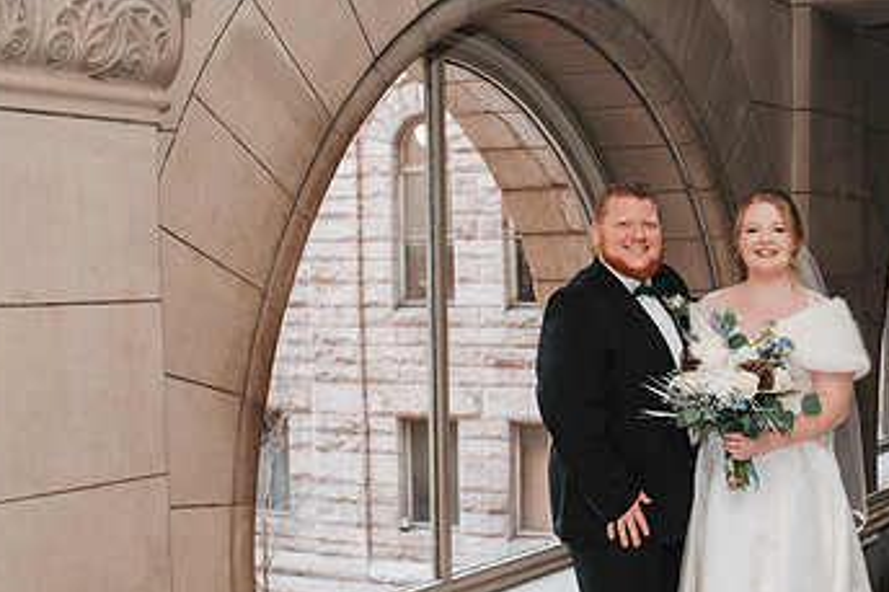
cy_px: 415
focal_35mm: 64
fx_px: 1580
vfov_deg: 21.1
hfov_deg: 30.9
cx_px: 669
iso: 1000
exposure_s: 1/200
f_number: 3.5
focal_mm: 35
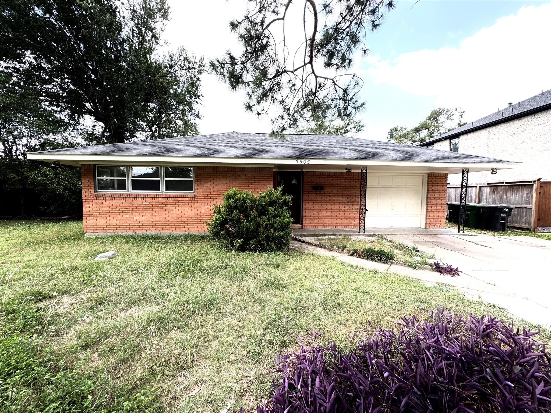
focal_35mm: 14
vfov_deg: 85.7
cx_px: 276
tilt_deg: -3.5
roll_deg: -0.7
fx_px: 223
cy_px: 206
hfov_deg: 102.1
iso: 40
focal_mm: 2.22
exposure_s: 1/285
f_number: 2.2
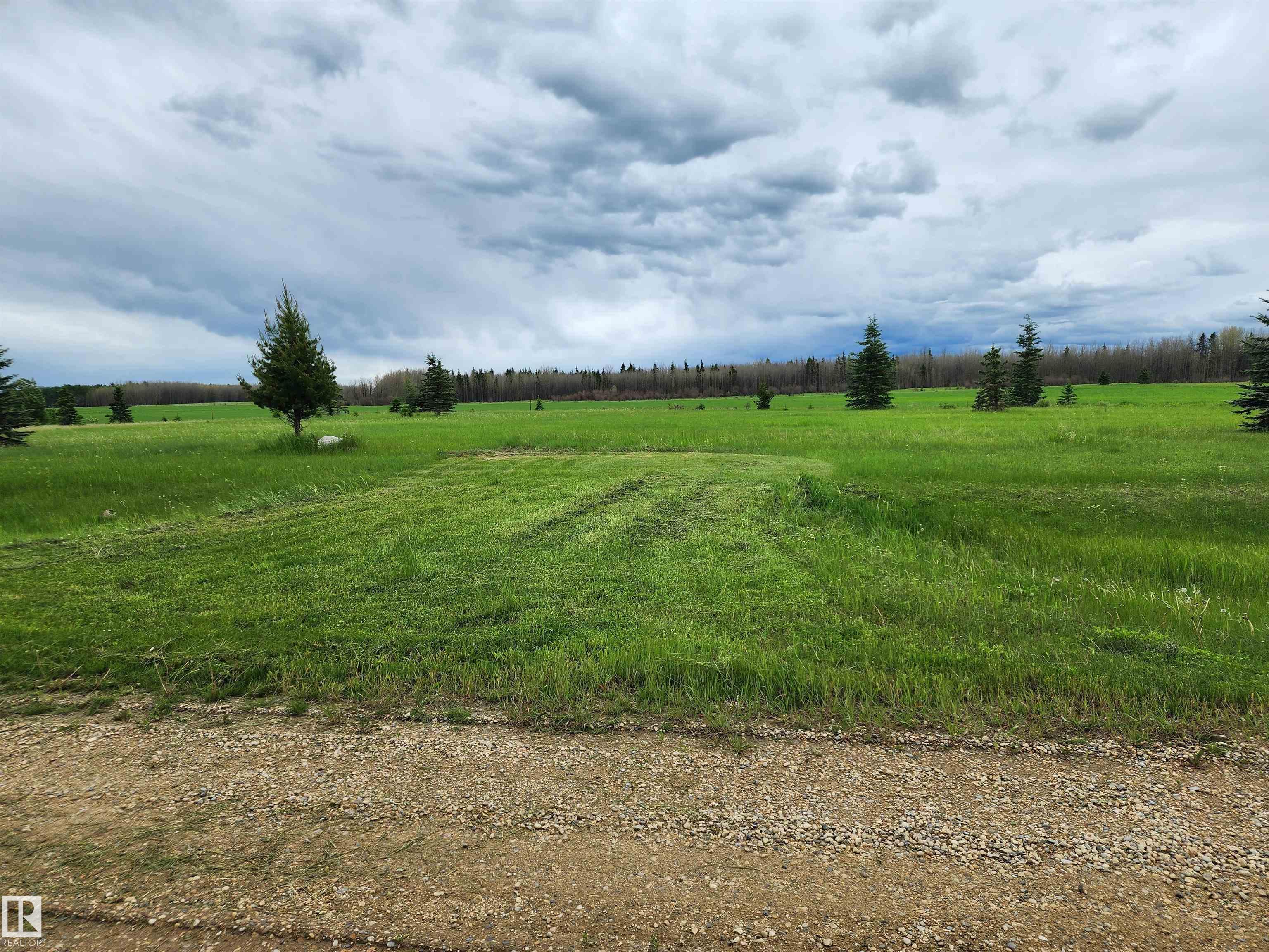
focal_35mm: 23
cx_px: 634
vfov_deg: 58.9
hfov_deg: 73.9
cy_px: 476
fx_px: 843
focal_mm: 6.4
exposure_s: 1/843
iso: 12
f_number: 1.8
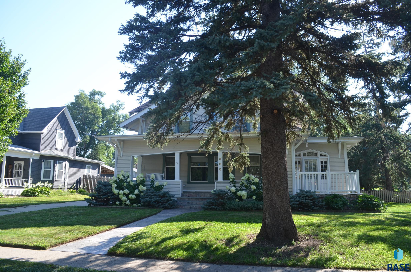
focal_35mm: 27
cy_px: 136
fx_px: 308
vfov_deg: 47.7
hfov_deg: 67.5
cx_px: 206
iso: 200
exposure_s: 1/160
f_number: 6.3
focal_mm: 18
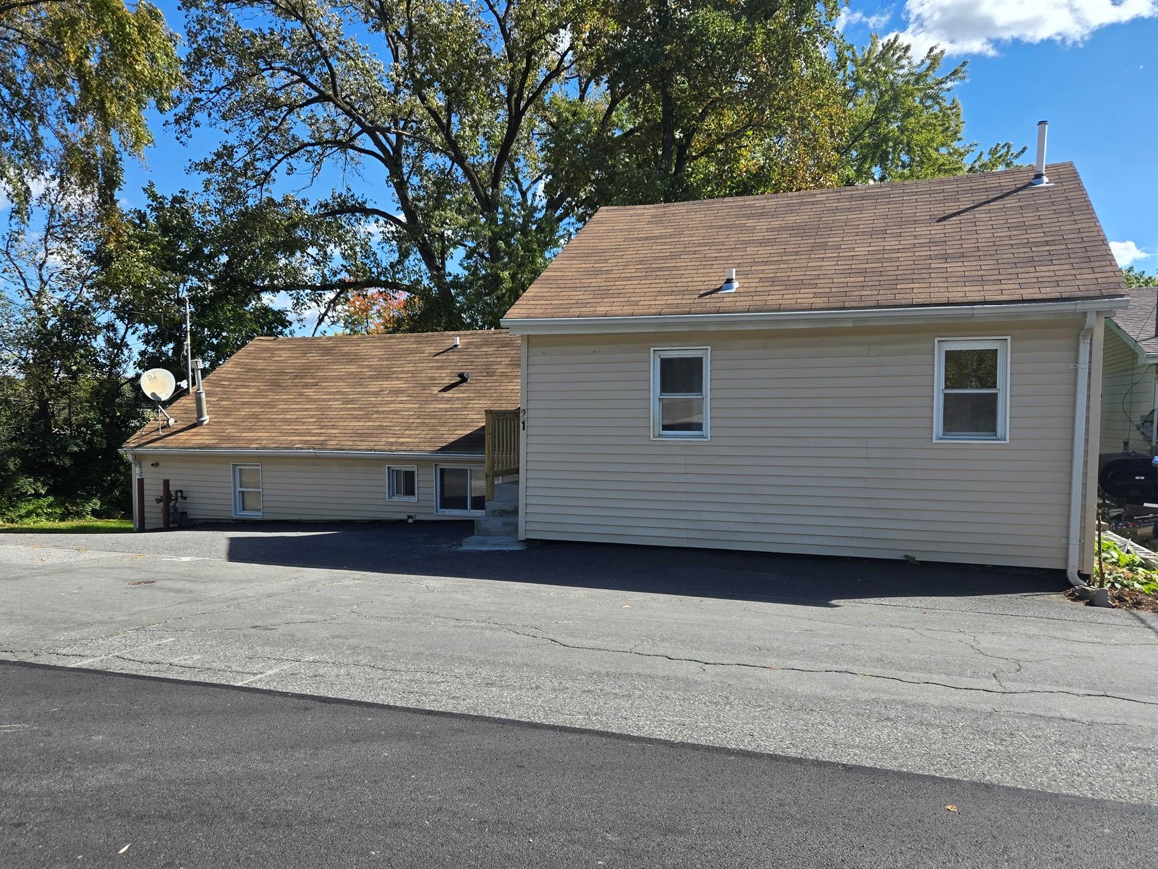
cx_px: 555
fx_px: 870
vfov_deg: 53.0
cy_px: 464
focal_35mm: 26
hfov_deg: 67.3
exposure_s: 1/2921
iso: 64
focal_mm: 5.4
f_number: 1.8
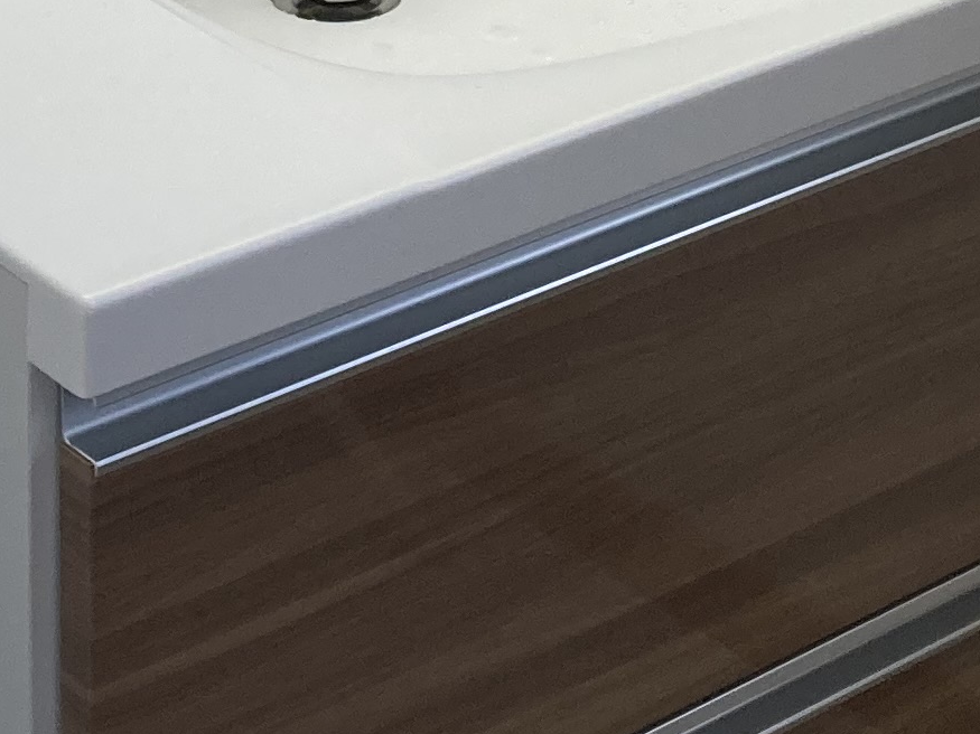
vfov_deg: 11.0
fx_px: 3652
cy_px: -390
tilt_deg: -16.6
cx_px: 598
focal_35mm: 129
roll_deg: -3.5
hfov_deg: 15.3
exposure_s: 1/60
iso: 80
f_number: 1.8
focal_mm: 3.99
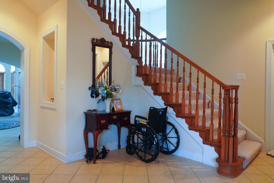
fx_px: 183
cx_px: 137
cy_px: 92
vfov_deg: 53.1
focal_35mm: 24
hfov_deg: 73.7
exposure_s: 1/6
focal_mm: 16
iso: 800
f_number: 7.1
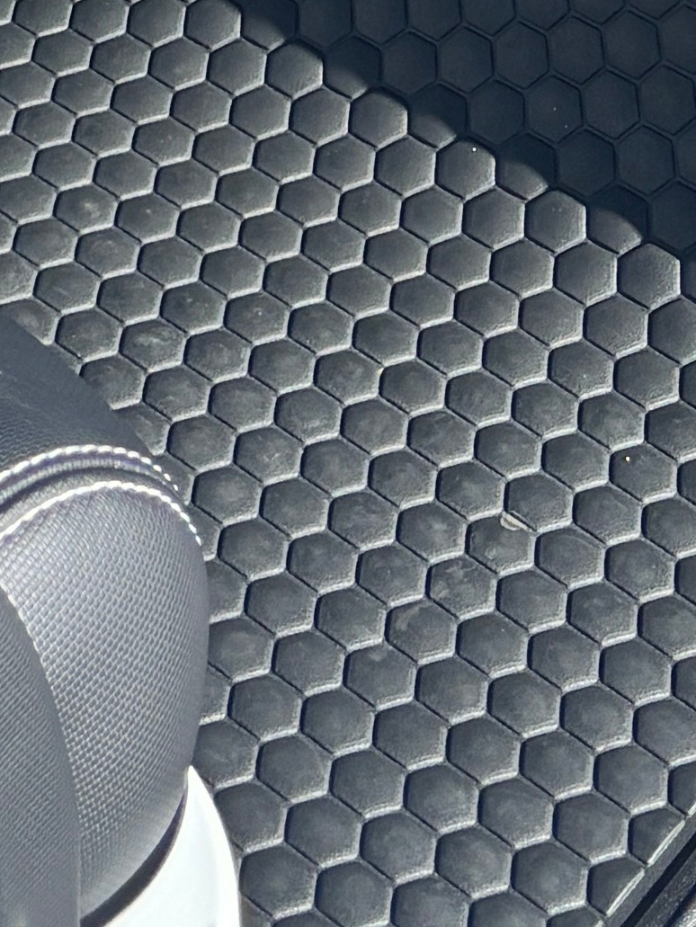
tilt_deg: -19.6
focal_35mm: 144
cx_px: 76
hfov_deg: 10.3
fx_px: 3858
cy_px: -1428
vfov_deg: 11.1
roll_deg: +0.6
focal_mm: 5.96
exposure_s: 1/1152
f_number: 1.6
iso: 50
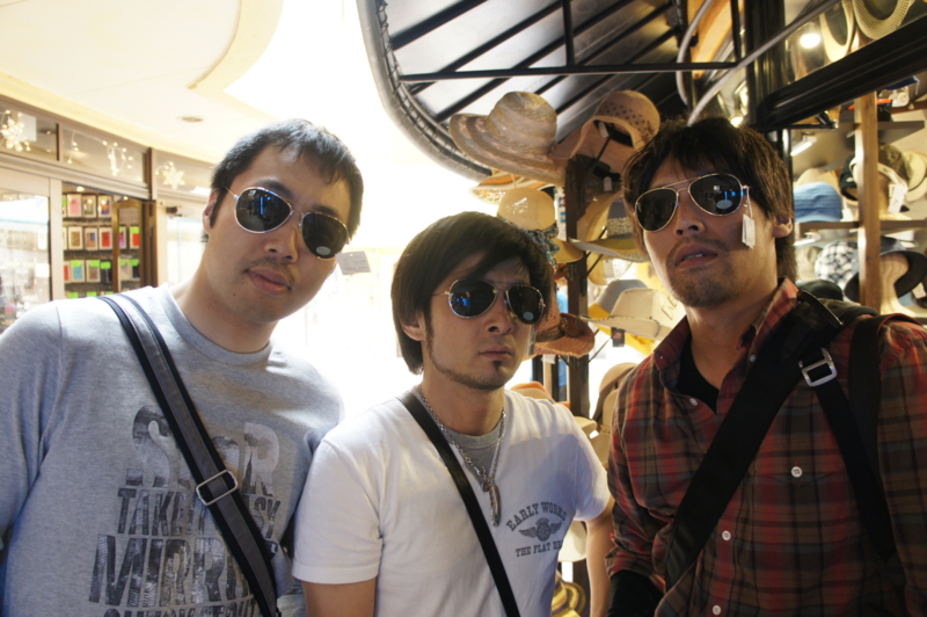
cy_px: 308
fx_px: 695
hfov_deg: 67.4
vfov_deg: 47.9
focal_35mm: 27
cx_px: 464
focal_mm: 18
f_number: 3.5
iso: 400
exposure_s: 1/30
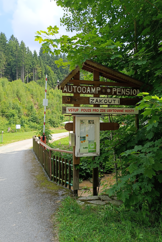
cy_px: 121
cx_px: 89
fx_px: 169
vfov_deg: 71.5
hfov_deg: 51.2
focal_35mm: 25
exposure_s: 1/205
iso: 50
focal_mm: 6.14
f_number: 1.65
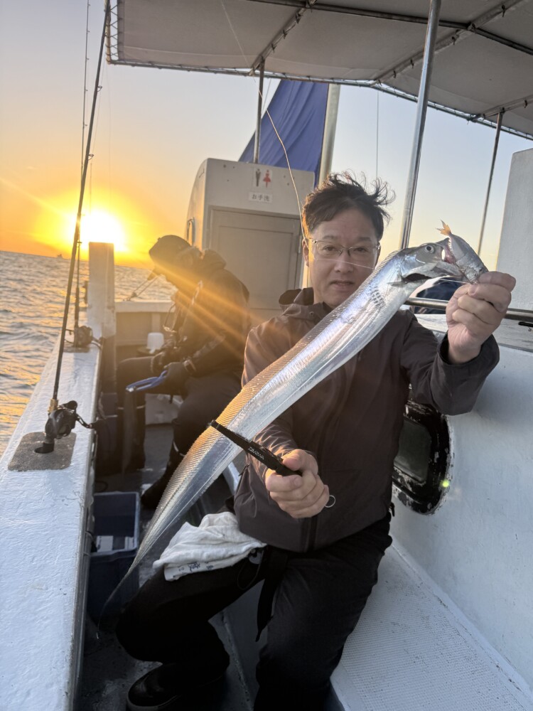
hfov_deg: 56.8
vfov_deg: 71.6
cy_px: 356
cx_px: 266
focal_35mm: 24
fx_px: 493
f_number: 1.78
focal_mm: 6.76
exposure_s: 1/730
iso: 80
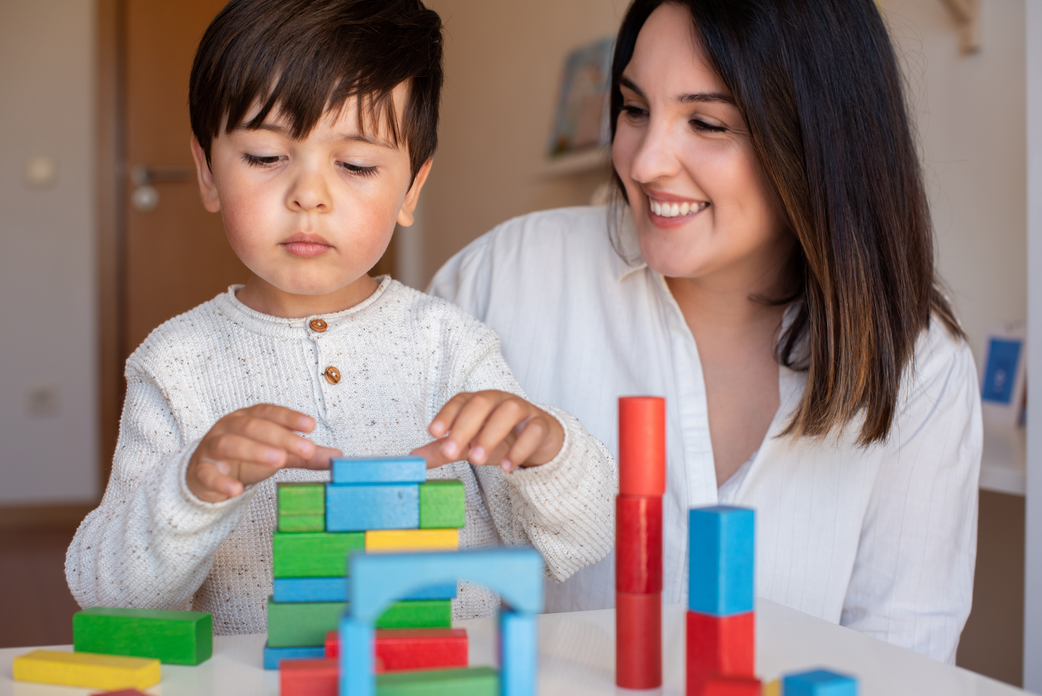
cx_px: 521
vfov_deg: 27.0
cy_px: 348
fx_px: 1448
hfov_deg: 39.6
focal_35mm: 50
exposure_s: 1/320
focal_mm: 50
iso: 200
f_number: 4
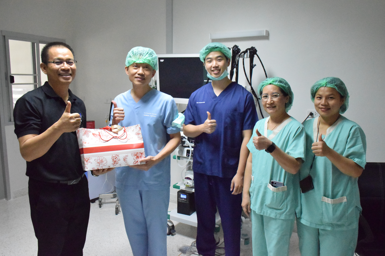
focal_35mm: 30
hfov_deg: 61.9
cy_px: 128
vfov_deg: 43.6
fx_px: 321
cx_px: 192
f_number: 8
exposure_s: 1/250
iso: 12800
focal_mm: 20
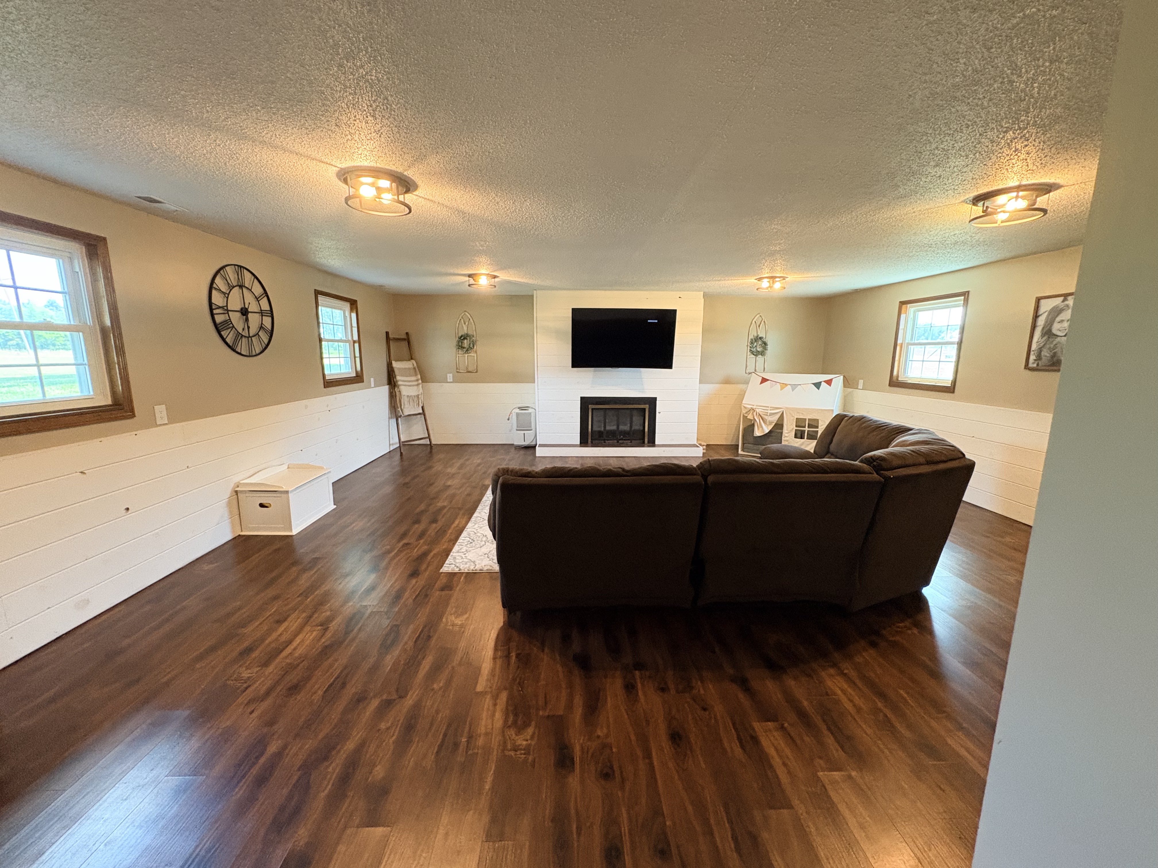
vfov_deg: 85.7
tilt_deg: -9.5
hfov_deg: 102.1
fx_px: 468
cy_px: 434
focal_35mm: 14
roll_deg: -0.7
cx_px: 579
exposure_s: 1/60
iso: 500
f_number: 2.2
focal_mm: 2.22
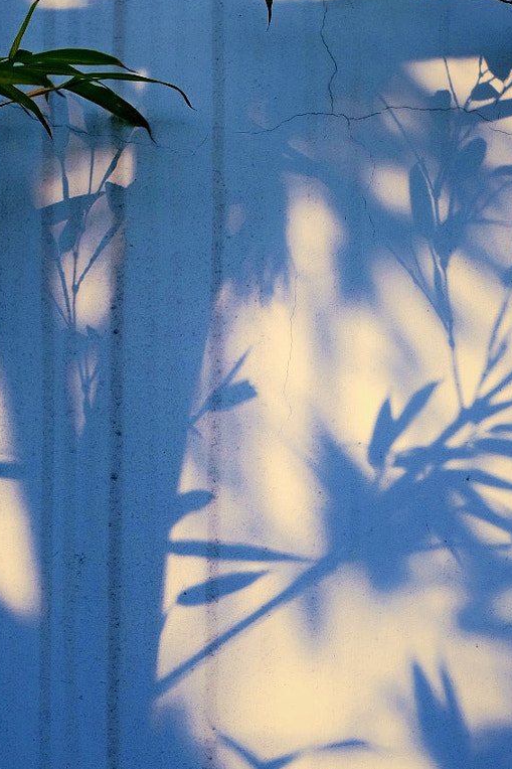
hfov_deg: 12.3
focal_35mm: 111
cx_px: 222
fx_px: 2369
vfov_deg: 18.4
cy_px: 333
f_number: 2.2
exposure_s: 1/4700
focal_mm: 35
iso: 200
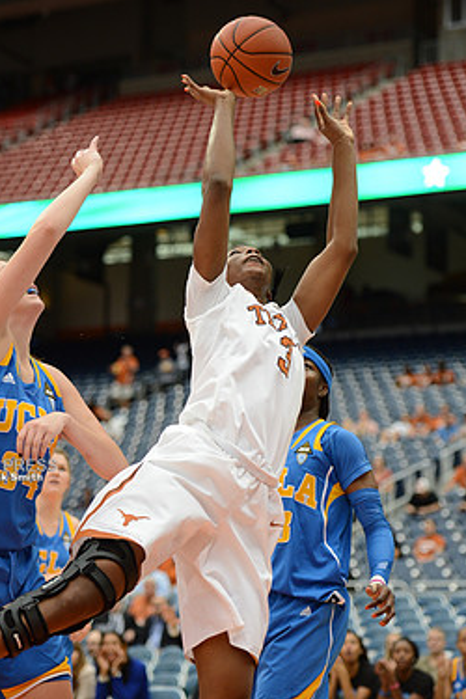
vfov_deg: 18.9
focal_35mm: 108
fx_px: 2097
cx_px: 196
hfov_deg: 12.7
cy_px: 300
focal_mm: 90
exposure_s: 1/1250
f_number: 2.8
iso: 1250
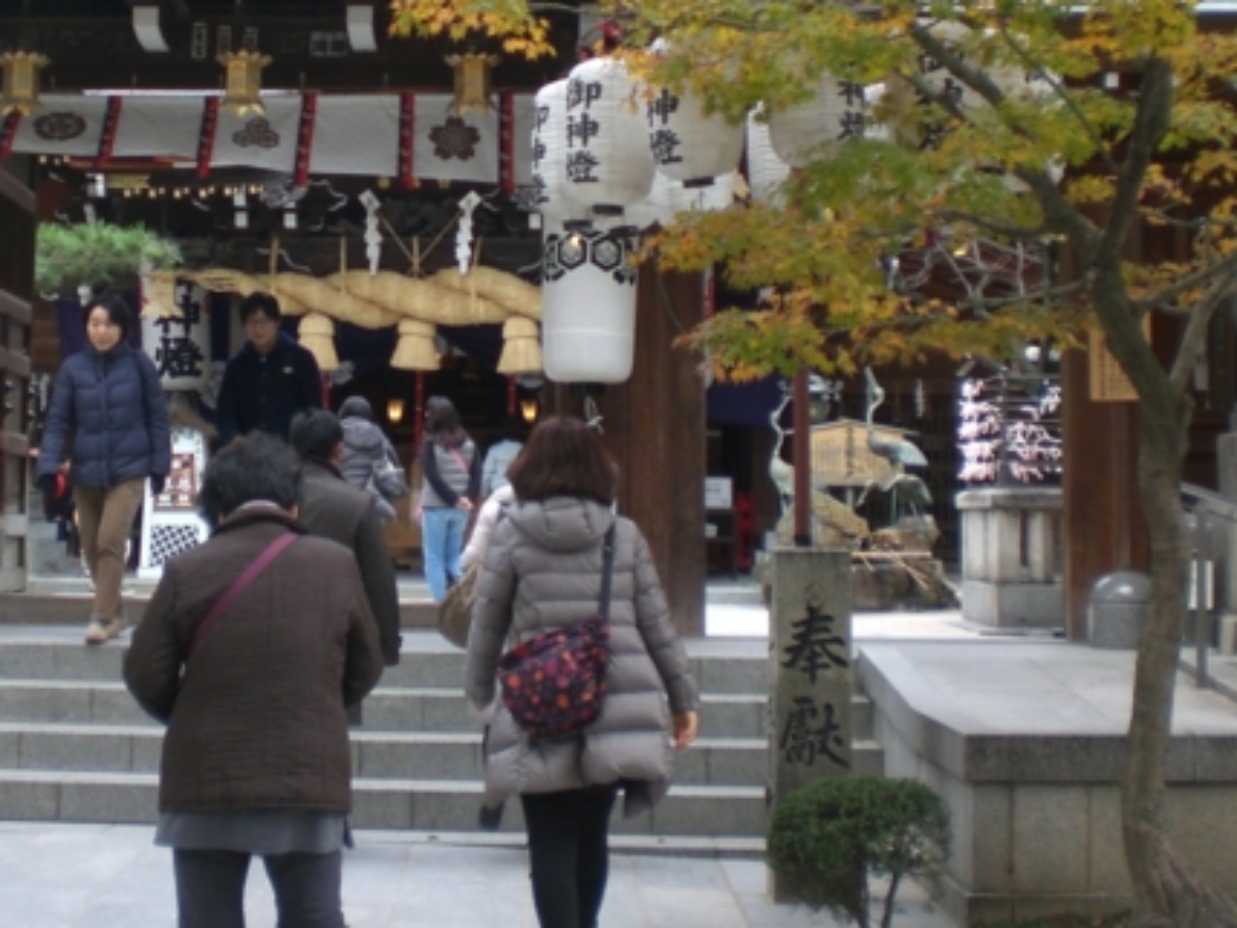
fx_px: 2537
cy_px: 197
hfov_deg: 27.3
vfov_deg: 20.5
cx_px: 422
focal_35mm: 71
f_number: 3.1
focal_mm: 6.3
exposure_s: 1/80
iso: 100
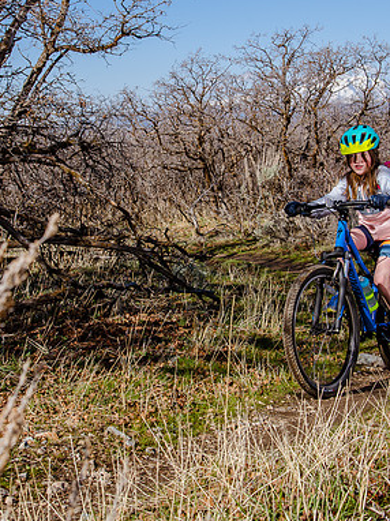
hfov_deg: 20.1
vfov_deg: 26.6
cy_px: 194
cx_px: 190
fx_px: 1098
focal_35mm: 73
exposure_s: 1/250
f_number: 10
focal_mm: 40
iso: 200
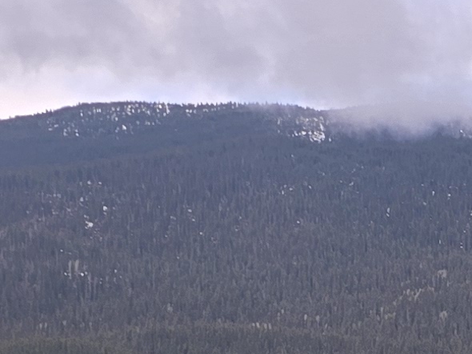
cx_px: 499
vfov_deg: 8.9
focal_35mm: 156
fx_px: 2126
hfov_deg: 12.5
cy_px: 719
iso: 12
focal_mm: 6.3
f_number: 1.7
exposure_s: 1/421
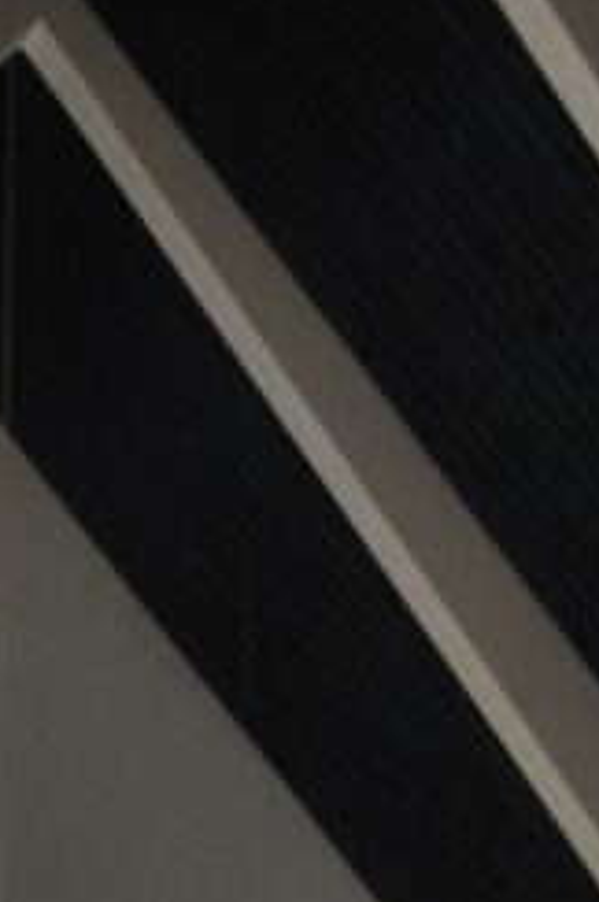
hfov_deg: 10.7
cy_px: 1822
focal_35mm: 128
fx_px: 3204
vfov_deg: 13.6
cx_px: 263
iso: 1000
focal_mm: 18
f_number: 7.1
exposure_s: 1/200
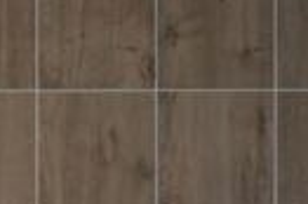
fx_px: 4674
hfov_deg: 3.6
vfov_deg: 2.5
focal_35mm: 547
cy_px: 231
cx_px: -837
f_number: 5.6
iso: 2500
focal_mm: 70
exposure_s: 1/160
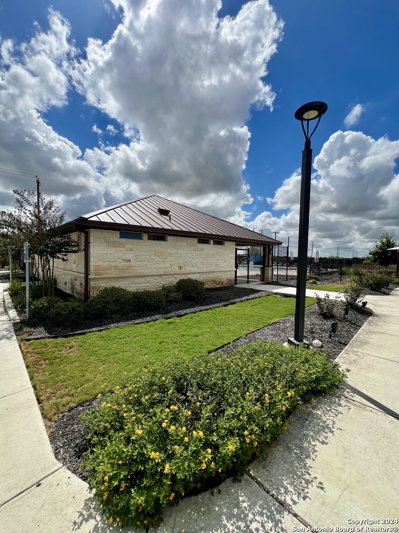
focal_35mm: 13
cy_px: 266
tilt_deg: -2.4
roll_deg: -1.6
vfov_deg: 106.2
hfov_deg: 89.9
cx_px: 200
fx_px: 200
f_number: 1.8
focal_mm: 1.57
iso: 32
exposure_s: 1/3534
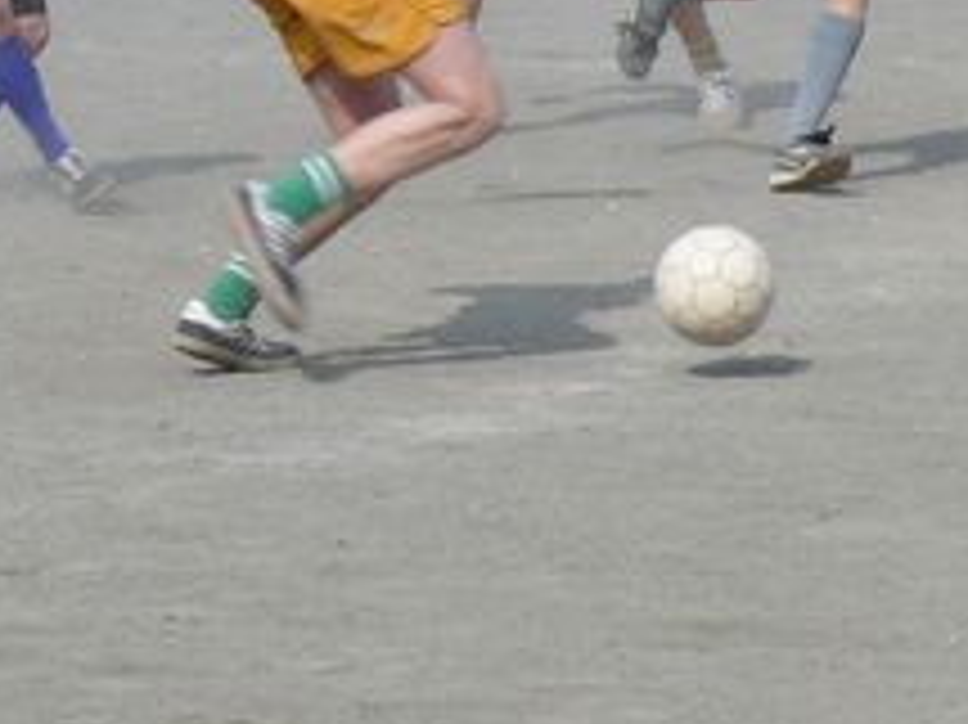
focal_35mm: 253
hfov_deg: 7.8
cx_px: 338
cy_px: -27
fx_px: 7071
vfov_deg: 5.9
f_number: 6.3
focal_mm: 13.1
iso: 100
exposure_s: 1/400
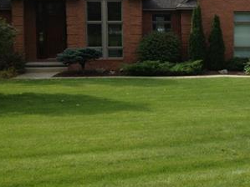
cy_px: 54
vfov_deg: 19.5
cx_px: 210
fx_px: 541
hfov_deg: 25.4
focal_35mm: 75
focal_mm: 4.28
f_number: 2.4
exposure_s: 1/986
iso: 64
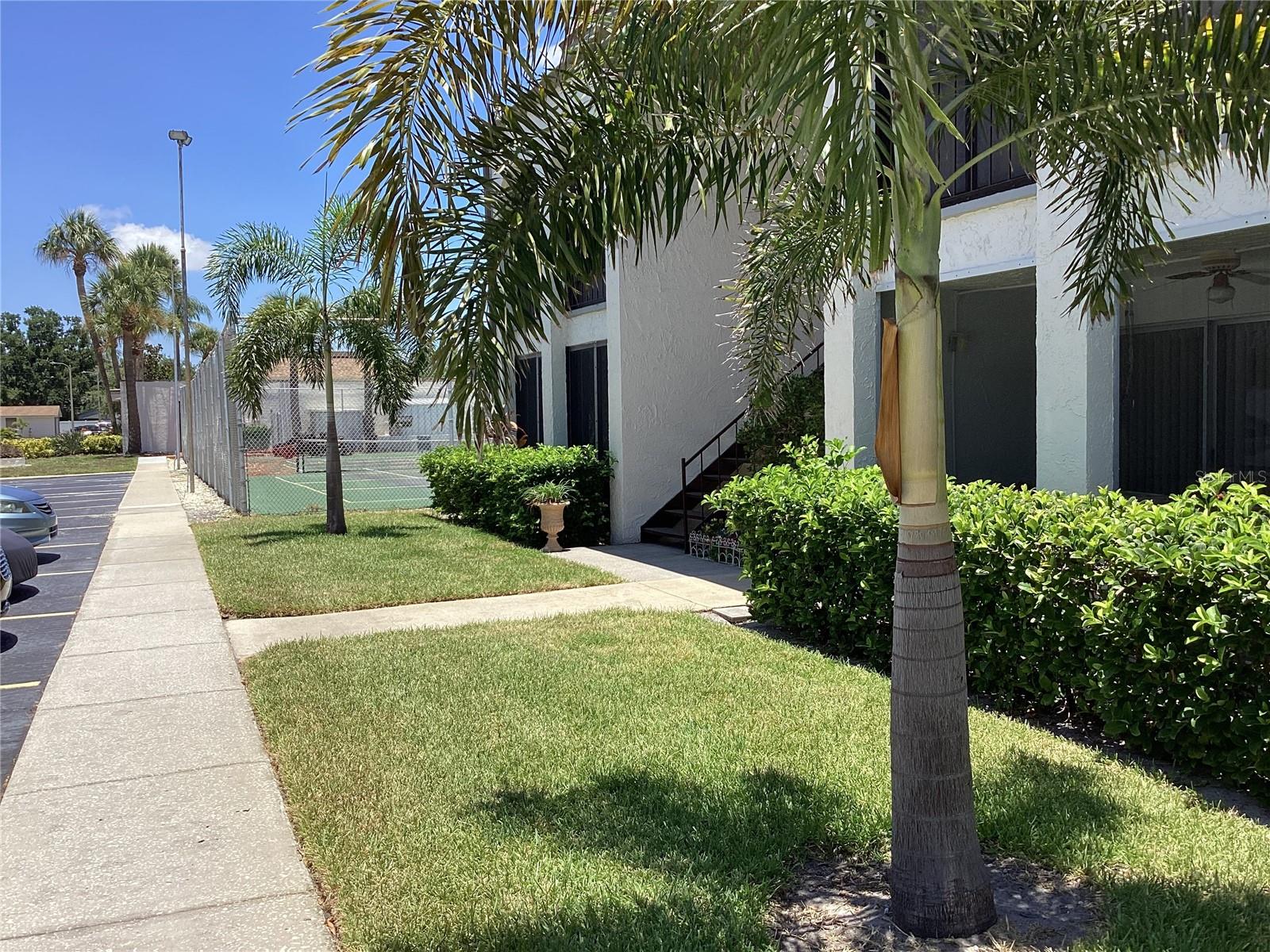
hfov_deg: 58.4
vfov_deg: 45.4
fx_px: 1137
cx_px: 635
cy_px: 476
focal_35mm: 31
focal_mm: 3.3
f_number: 2.4
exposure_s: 1/815
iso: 25
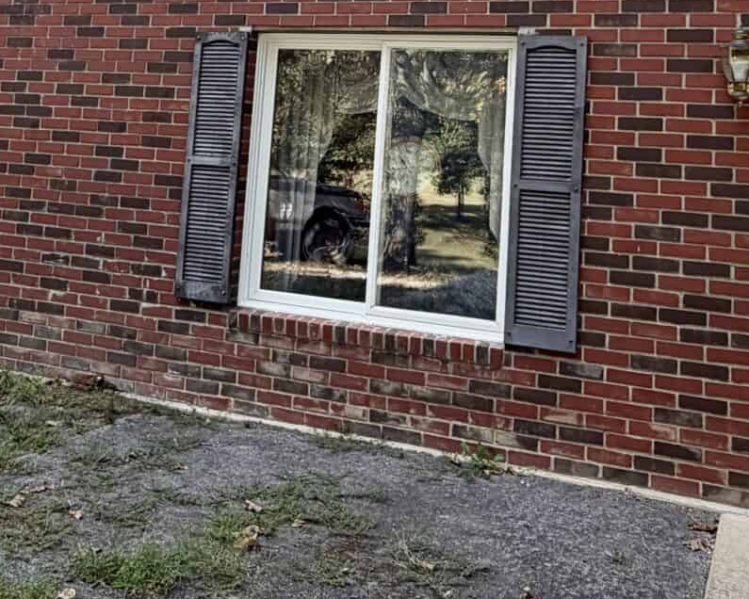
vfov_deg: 32.3
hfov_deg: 42.0
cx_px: 369
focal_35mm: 44
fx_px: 975
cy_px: 47
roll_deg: -3.2
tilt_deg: +7.3
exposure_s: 1/224
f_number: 2.2
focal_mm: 2.22
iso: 50
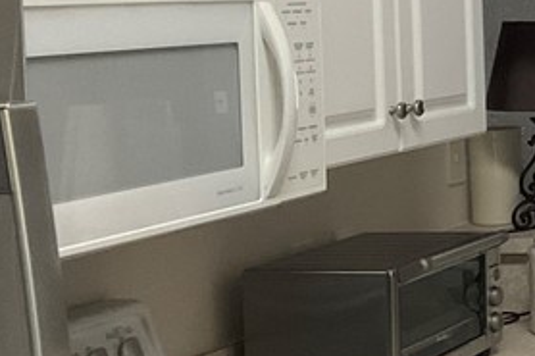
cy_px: 8
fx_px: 1649
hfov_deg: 15.9
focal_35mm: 111
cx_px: 937
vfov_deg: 12.2
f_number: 1.8
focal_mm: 3
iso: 125
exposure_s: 1/60
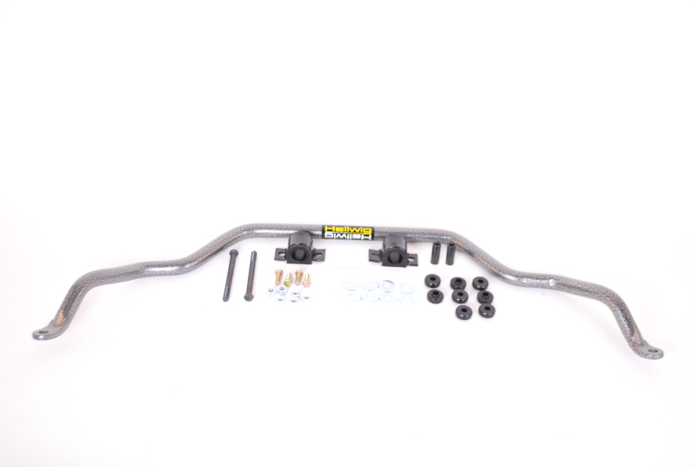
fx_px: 872
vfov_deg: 30.0
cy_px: 234
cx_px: 348
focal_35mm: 45
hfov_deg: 43.5
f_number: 4.8
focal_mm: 30
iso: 400
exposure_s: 1/125
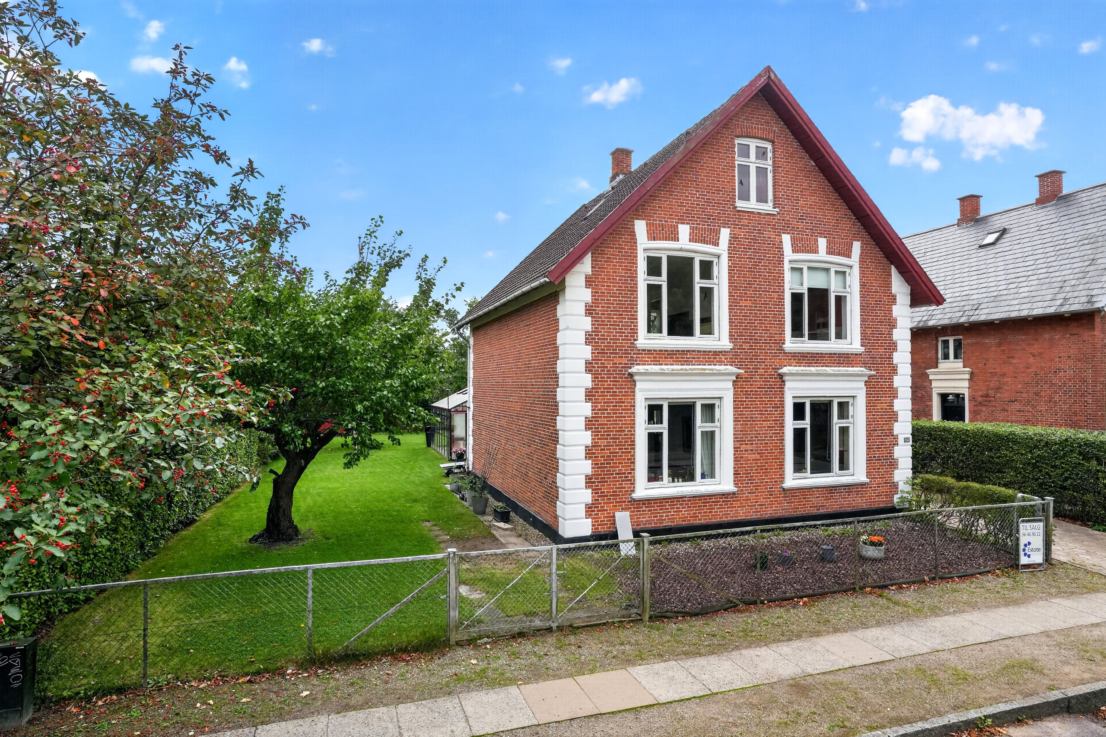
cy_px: 368
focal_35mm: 20
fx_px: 614
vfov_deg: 61.9
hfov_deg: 84.0
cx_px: 553
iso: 1250
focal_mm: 20
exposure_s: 1/1000
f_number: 8
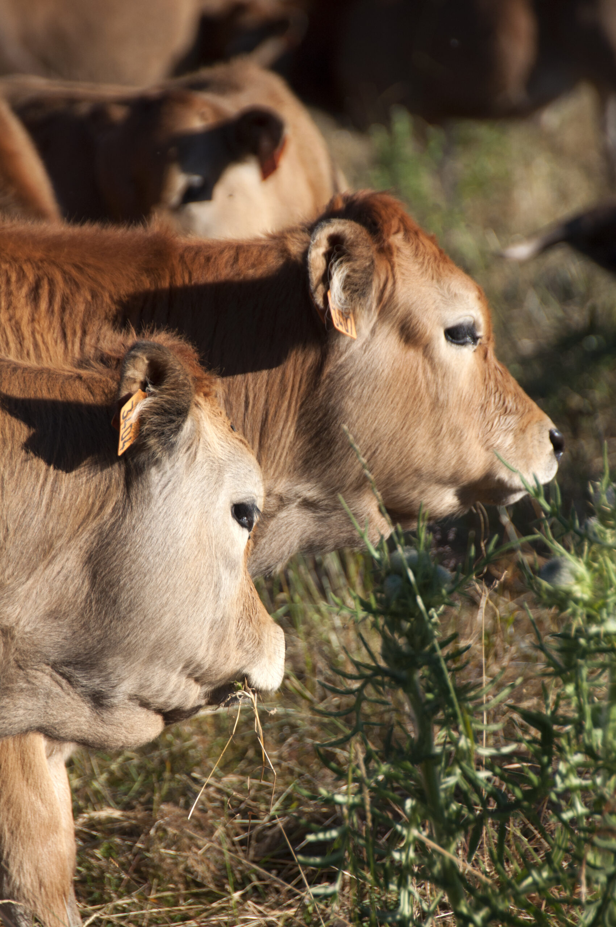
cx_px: 308
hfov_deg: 4.6
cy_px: 464
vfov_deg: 6.9
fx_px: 7720
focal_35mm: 300
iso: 400
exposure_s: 1/1250
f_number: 5.6
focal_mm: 200
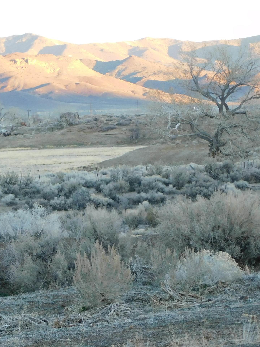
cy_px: 155
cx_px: 24
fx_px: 1452
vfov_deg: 13.6
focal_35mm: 145
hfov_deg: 10.2
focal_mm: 16.1
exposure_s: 1/50
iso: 125
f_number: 4.5
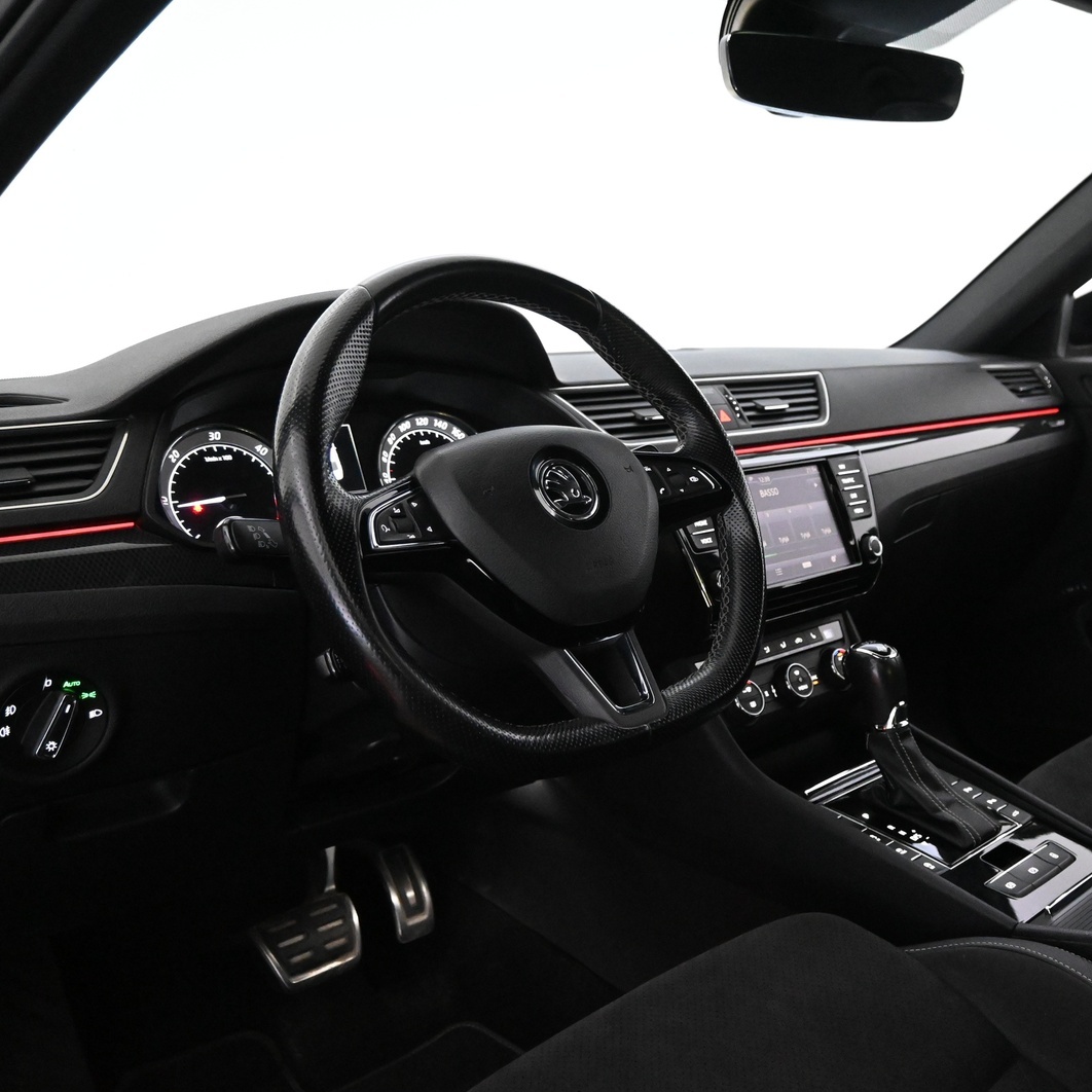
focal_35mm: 36
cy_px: 554
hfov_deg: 45.5
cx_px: 718
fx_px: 1284
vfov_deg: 46.1
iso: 6400
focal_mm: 18.5
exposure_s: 1/60
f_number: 3.8
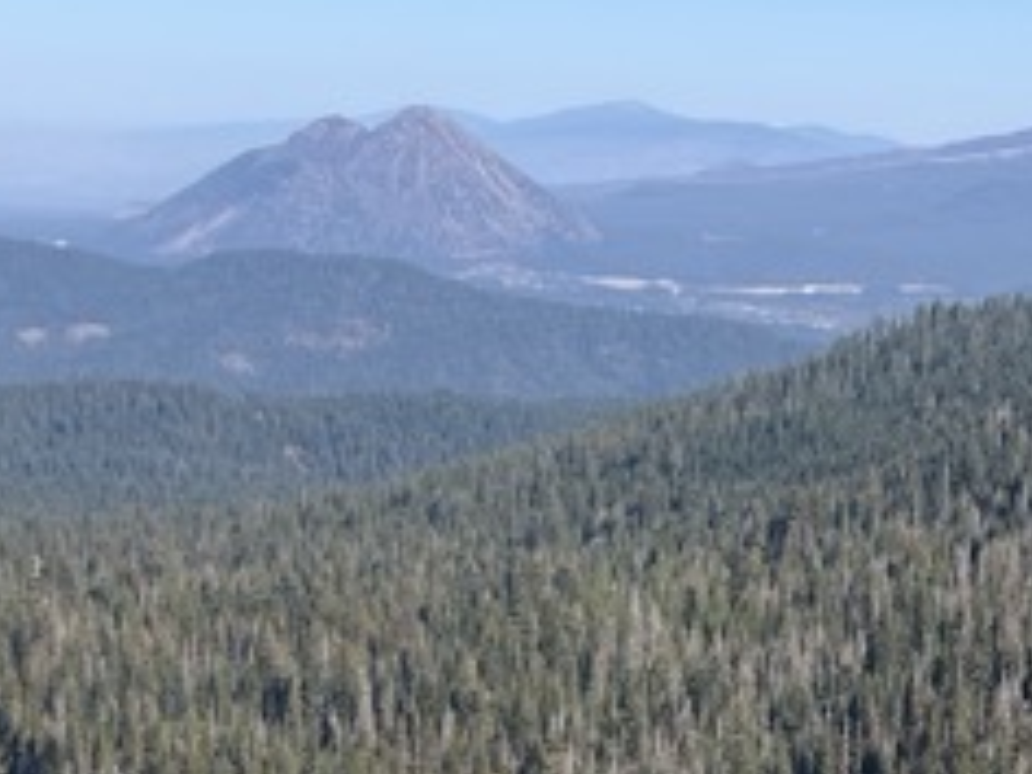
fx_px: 3369
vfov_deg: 13.1
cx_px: 1268
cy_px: 503
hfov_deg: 16.6
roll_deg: -2.1
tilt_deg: -6.9
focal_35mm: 113
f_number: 1.5
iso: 50
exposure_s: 1/4274
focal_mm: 5.7
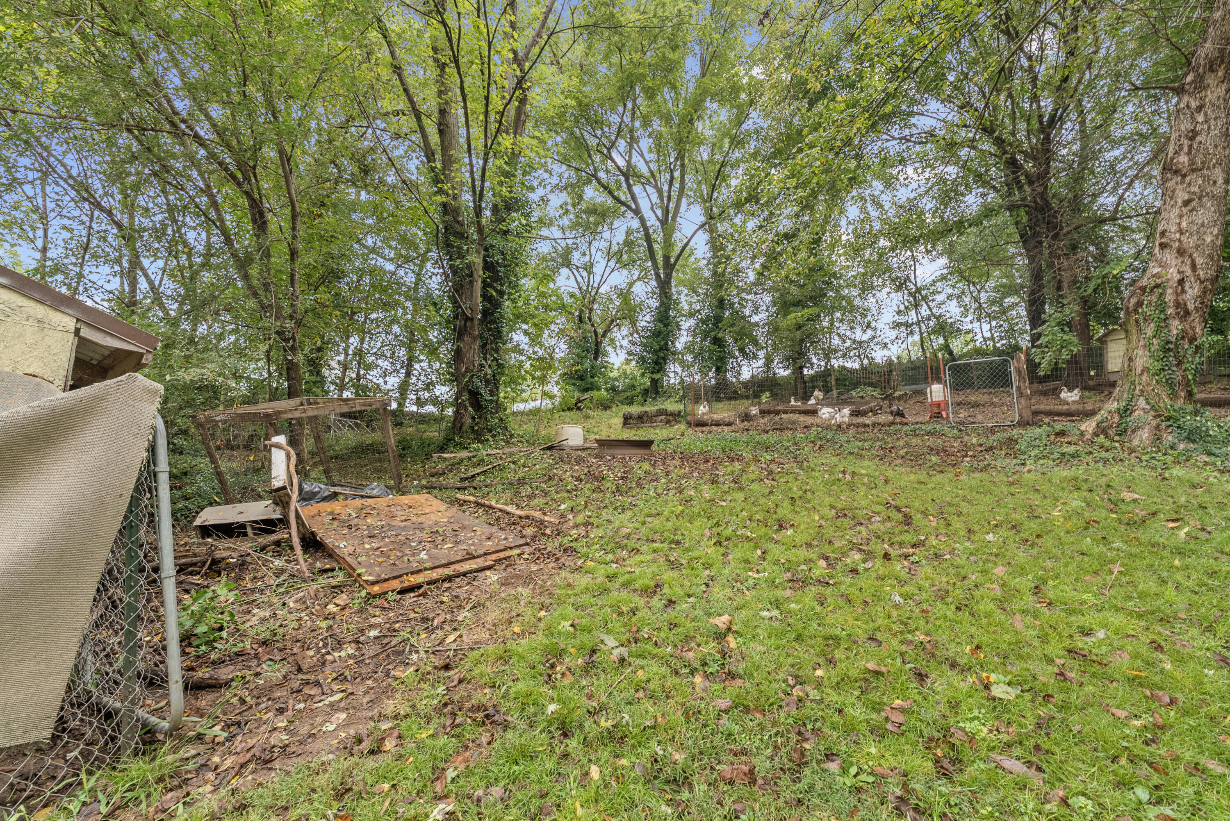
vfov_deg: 81.3
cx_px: 615
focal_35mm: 14
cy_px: 410
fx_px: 479
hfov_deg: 104.2
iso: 640
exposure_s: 1/13
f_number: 9
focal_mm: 14
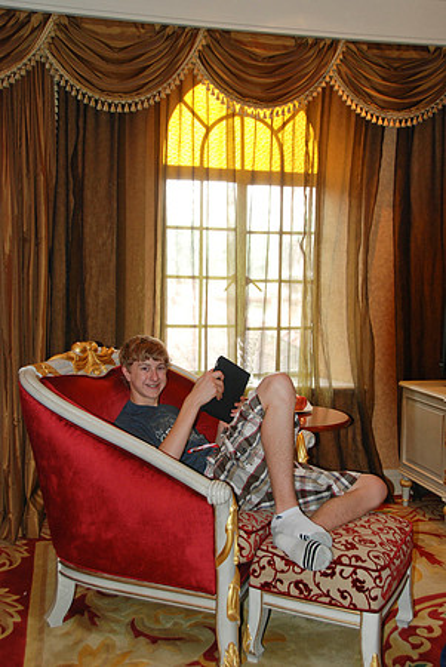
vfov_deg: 49.5
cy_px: 334
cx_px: 223
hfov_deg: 34.3
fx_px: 723
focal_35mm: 39
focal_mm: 26
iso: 400
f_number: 4
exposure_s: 1/60
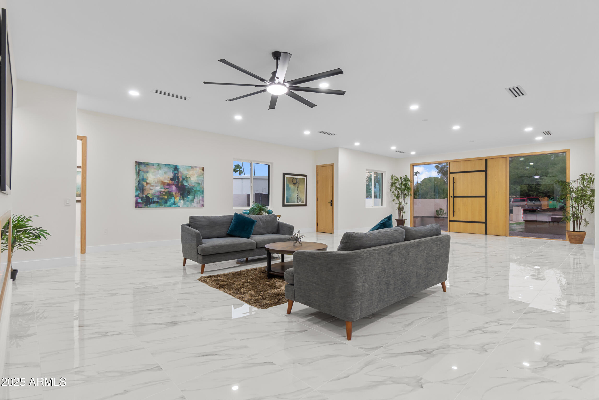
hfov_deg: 95.0
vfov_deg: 72.1
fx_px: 275
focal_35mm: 16
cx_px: 300
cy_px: 200
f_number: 9
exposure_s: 1.3
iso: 250
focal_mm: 11
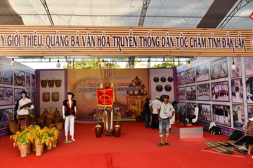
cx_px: 126
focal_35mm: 27
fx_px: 190
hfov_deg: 67.4
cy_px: 84
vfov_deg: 47.9
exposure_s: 1/320
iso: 400
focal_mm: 18
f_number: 5
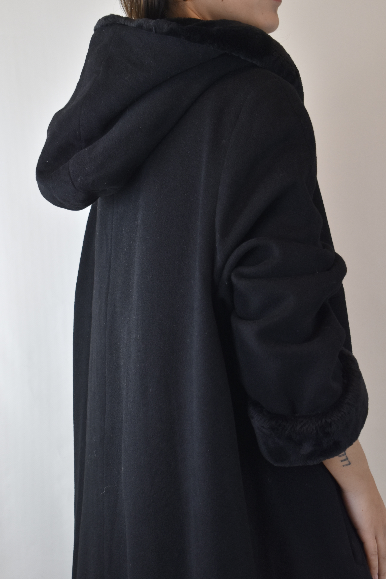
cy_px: 290
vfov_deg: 29.2
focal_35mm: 69
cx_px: 193
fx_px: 1110
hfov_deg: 19.7
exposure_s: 1/100
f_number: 5.3
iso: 400
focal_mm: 46
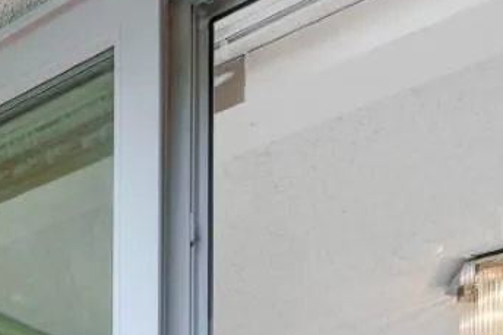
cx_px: -41
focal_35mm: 66
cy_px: 631
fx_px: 922
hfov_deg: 28.0
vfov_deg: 16.6
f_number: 8
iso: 400
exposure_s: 1/60
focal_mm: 14
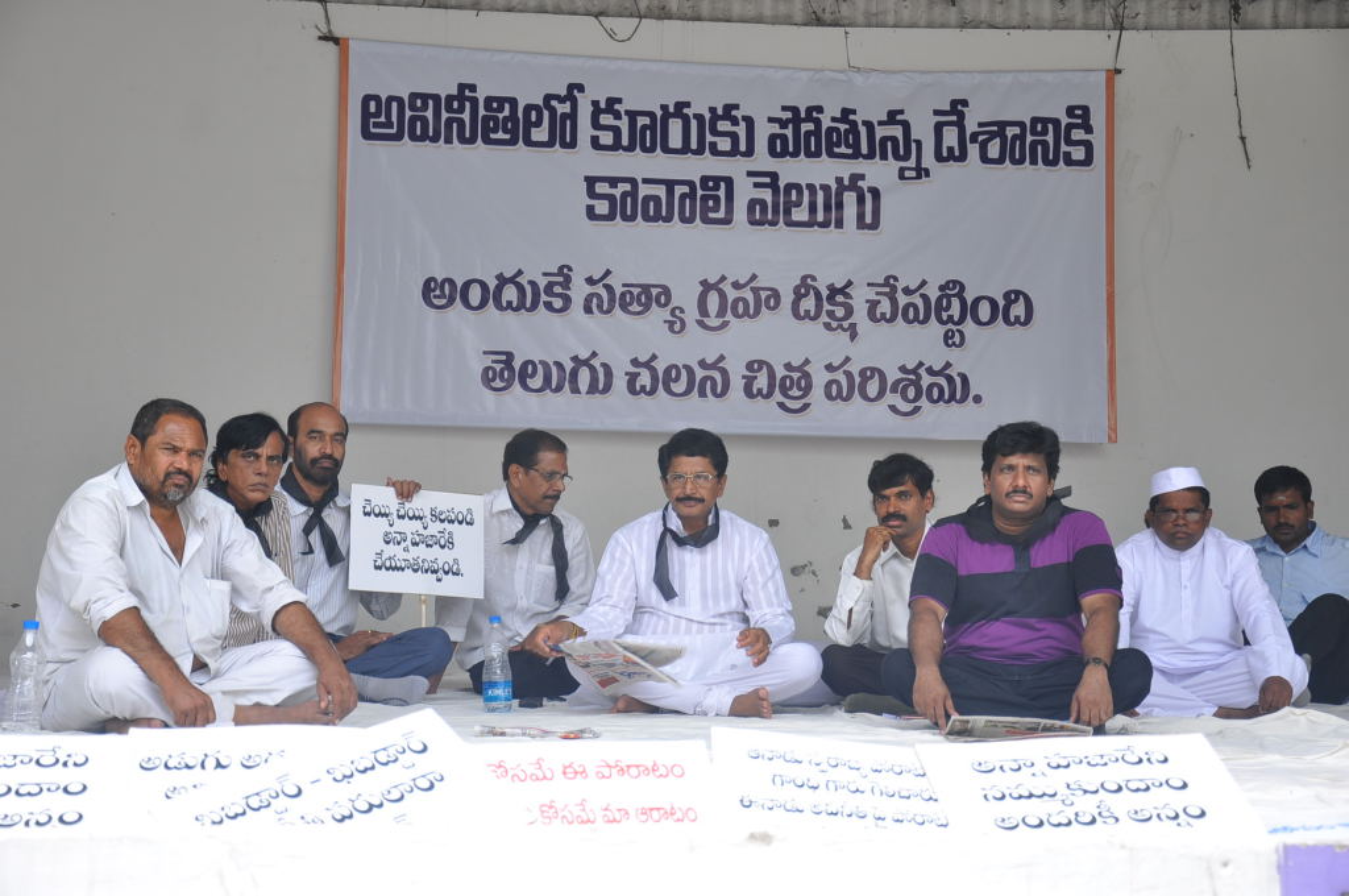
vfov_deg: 18.1
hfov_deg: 27.0
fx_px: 2807
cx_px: 674
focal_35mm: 75
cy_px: 448
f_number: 5.6
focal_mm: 50
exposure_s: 1/160
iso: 250
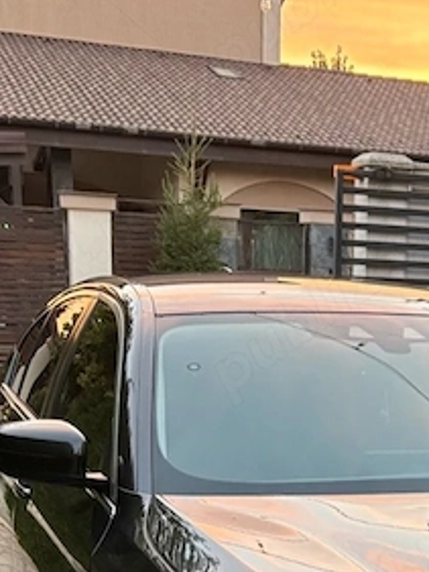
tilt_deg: -16.8
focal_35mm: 74
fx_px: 1222
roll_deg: -2.6
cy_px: 660
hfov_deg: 19.4
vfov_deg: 24.2
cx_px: 425
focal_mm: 5.96
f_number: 1.6
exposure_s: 1/60
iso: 500
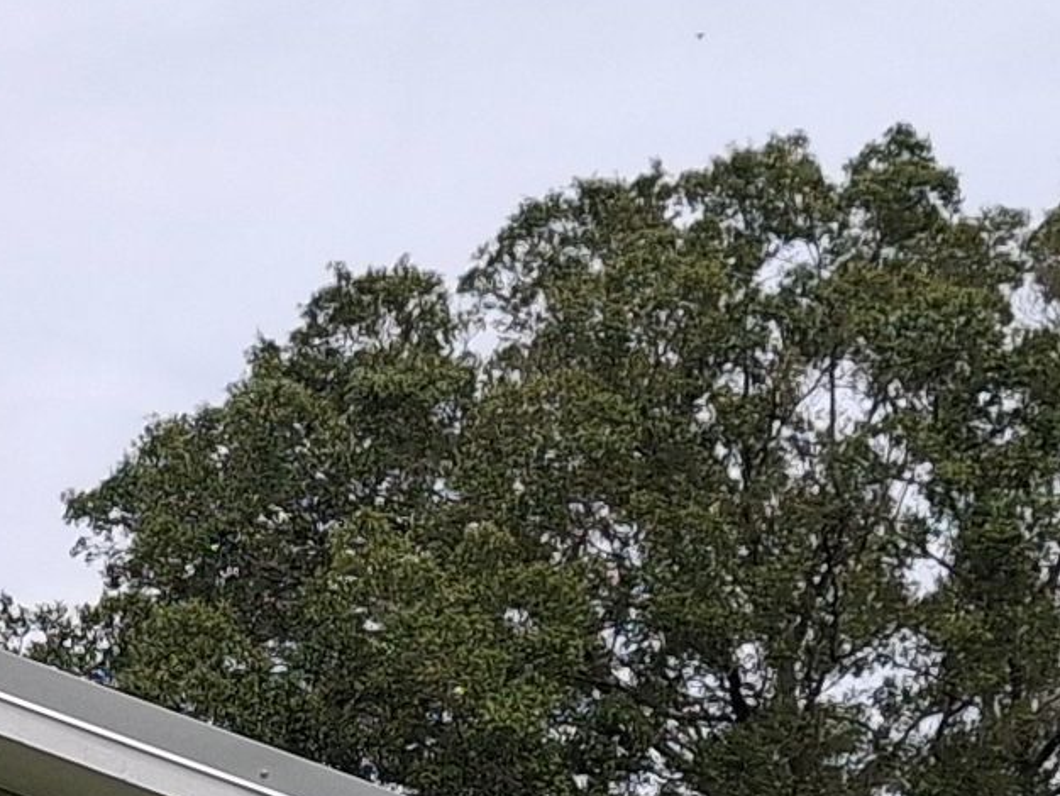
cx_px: -779
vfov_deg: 8.9
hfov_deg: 11.5
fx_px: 4932
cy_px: 1385
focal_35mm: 161
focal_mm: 4.69
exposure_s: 1/2217
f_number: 1.8
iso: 32
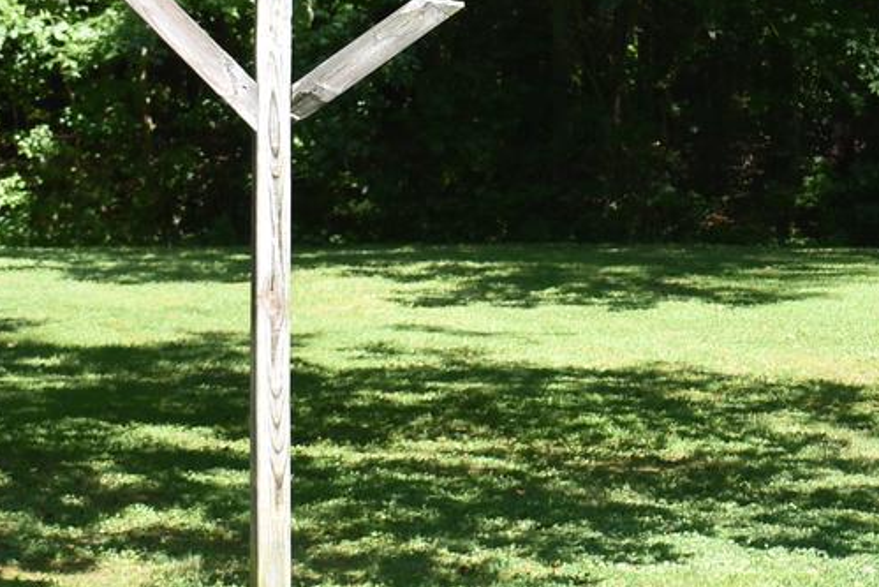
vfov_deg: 8.5
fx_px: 3908
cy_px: 27
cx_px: 1032
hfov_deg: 12.6
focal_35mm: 160
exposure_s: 1/200
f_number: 5
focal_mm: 26
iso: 100
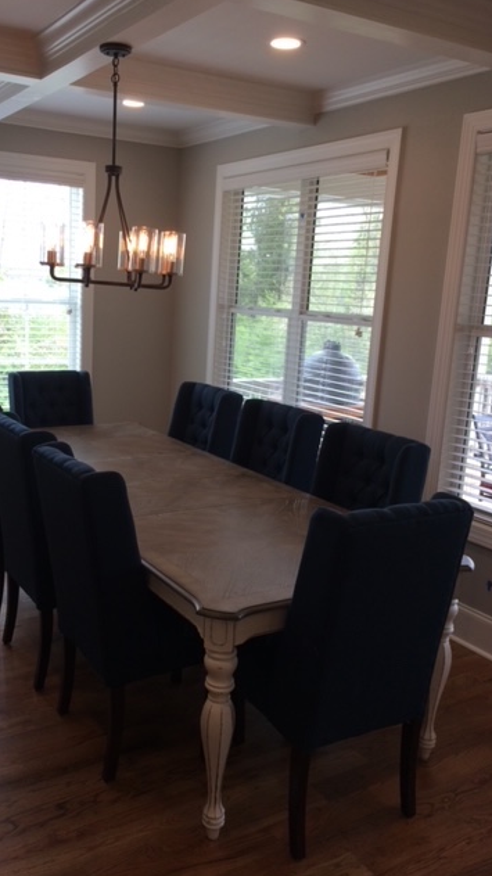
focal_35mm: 32
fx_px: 743
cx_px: 186
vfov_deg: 61.0
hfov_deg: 36.4
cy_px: 437
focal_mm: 4.15
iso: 50
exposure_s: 1/120
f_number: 2.2
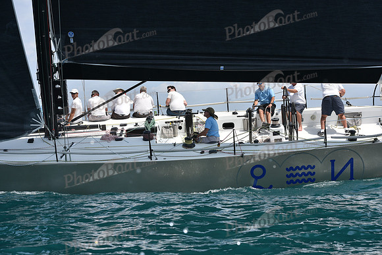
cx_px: 191
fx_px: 796
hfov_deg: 27.0
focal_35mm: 75
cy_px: 128
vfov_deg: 18.2
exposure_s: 1/1250
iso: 250
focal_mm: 75
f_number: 8
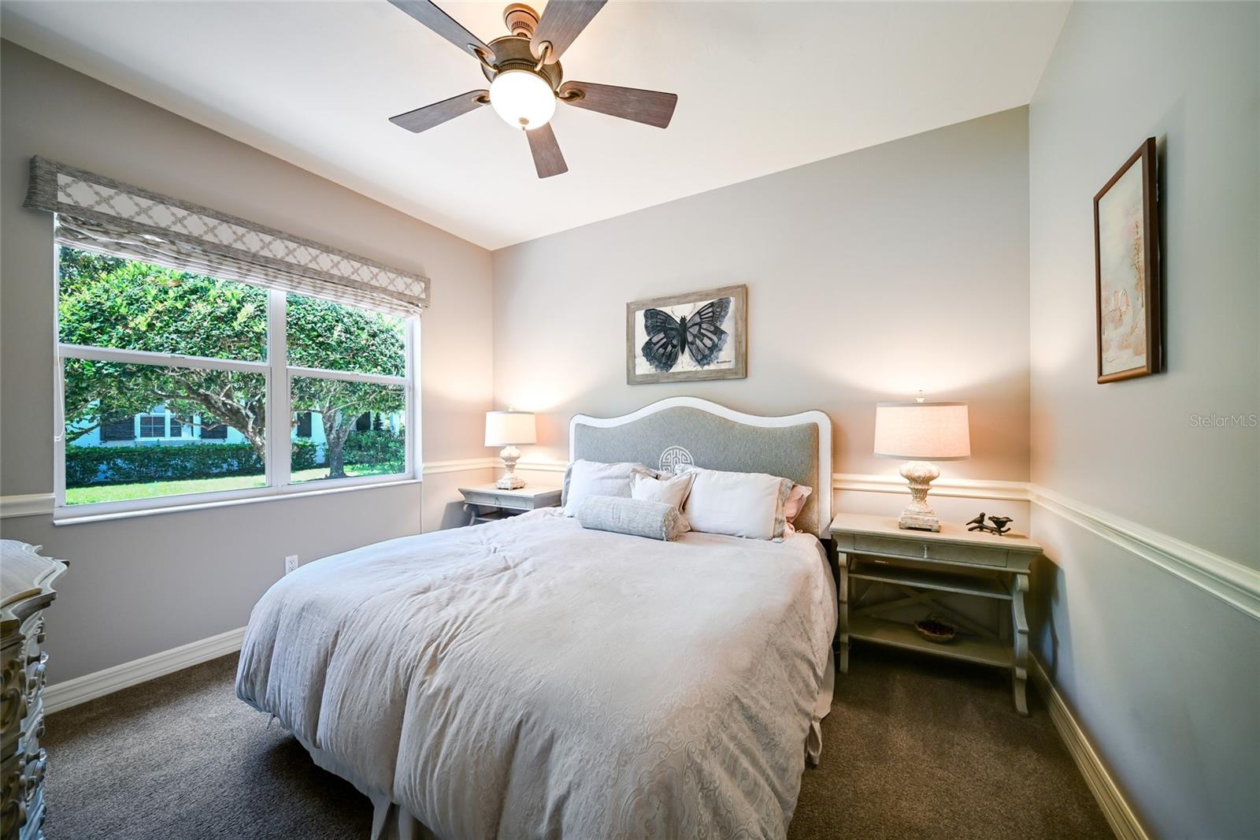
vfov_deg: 90.0
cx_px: 630
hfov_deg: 112.6
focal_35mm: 12
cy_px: 420
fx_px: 420
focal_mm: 12
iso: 800
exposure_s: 1/15
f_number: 8
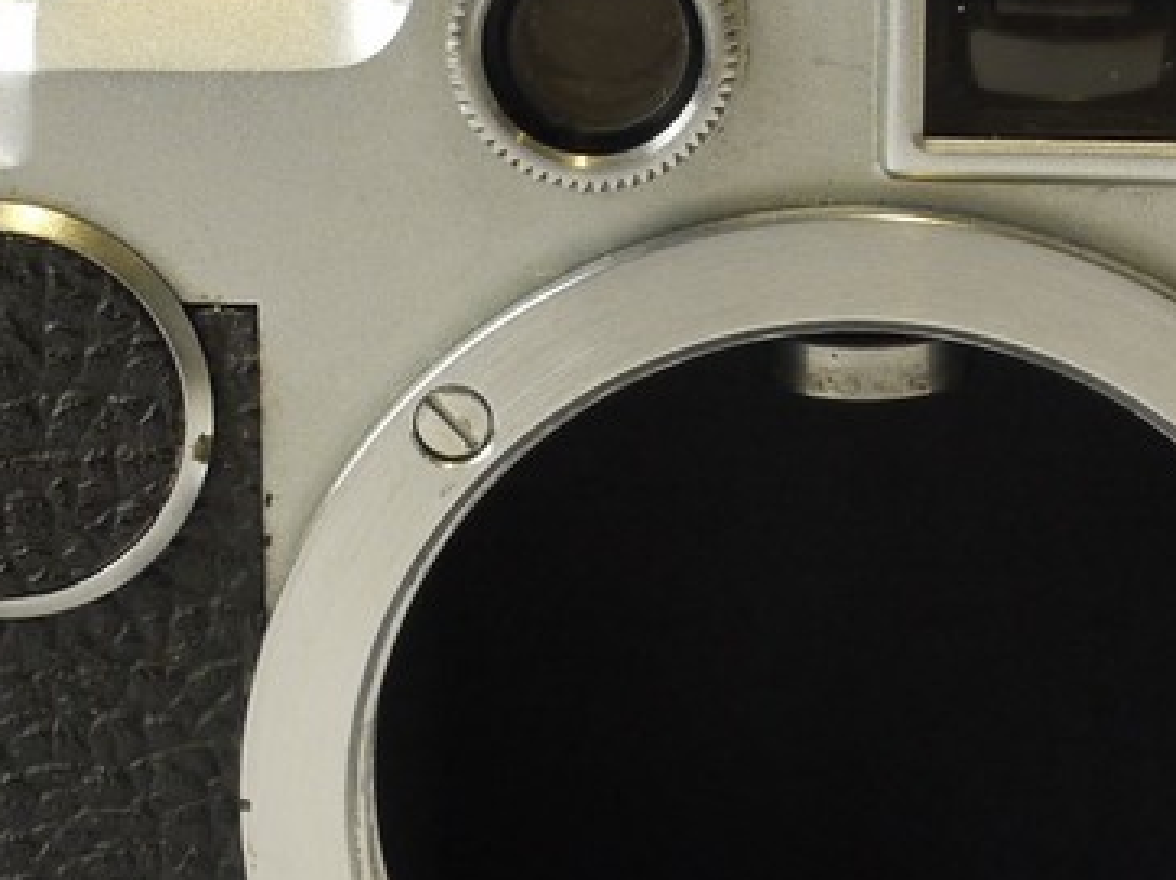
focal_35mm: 199
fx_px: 6756
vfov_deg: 7.4
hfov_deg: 9.9
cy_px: 640
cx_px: 594
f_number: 8
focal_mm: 30
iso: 400
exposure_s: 1/30
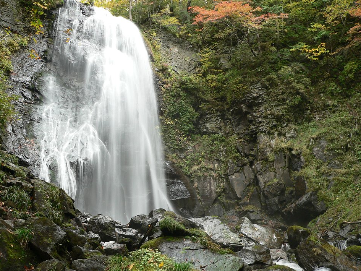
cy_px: 139
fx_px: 407
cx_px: 176
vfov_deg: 36.8
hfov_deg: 47.9
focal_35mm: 39
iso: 80
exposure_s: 1/5
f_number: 2.8
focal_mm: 6
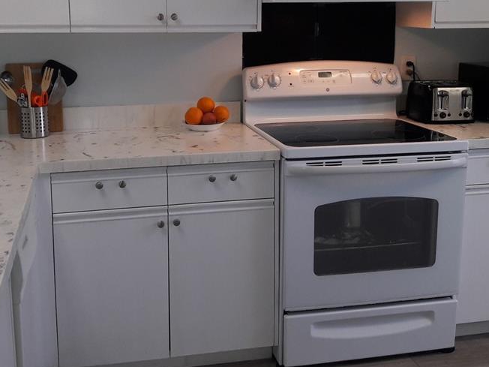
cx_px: 204
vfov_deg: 32.5
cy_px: 107
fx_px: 622
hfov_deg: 42.8
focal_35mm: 44
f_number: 1.9
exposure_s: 1/120
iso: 80
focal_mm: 3.7
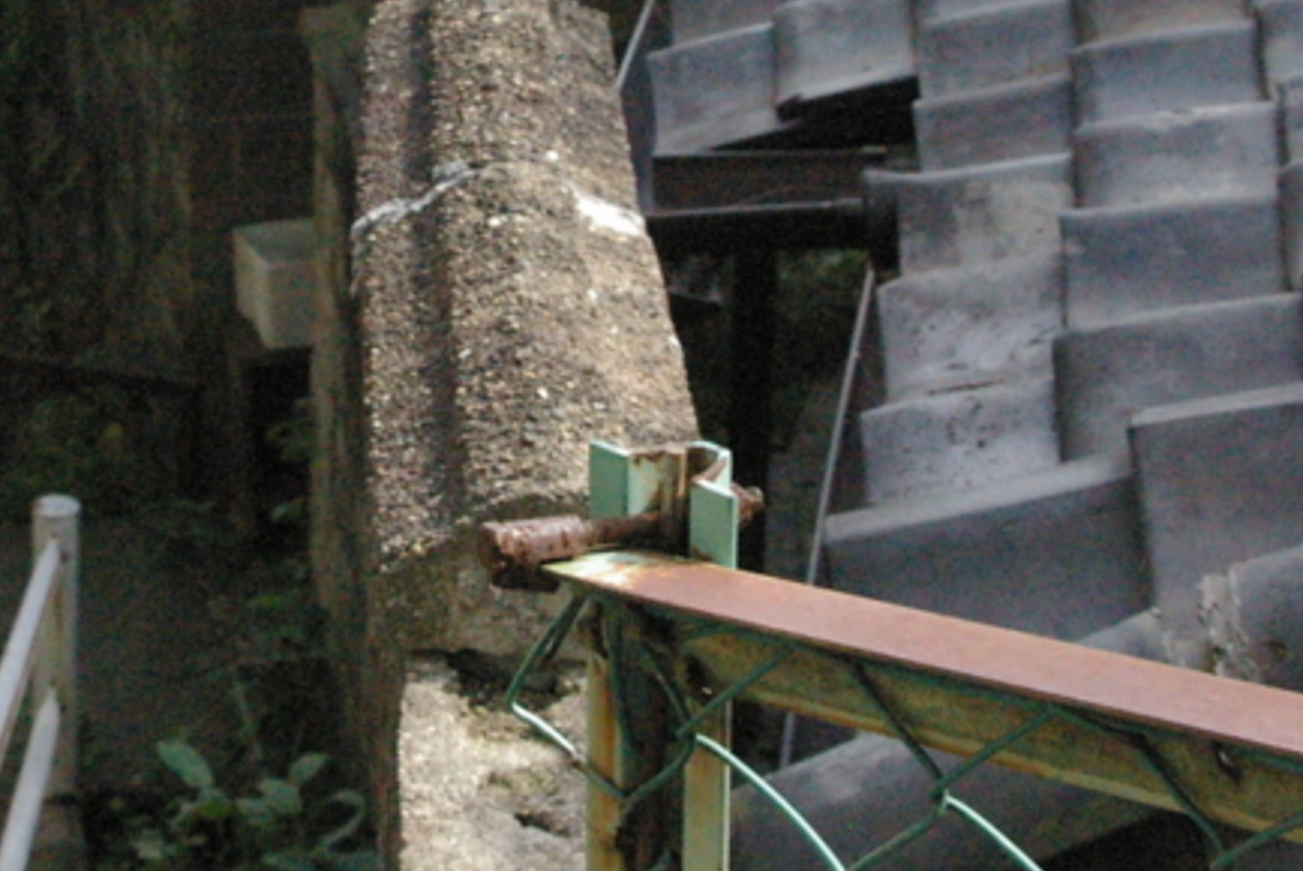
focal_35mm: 92
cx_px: 255
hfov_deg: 21.8
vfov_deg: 14.8
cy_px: 146
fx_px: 3332
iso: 3200
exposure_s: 1/1000
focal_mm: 26
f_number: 11
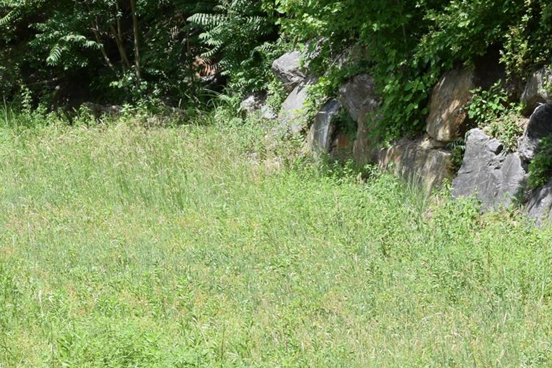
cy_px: 298
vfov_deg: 6.6
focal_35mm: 207
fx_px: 3177
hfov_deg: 9.9
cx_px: 180
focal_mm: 55
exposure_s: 1/250
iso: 200
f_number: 8
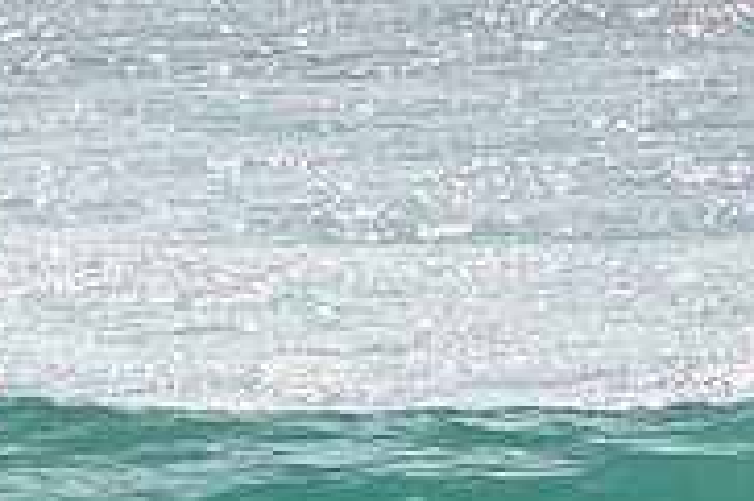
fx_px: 32727
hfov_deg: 1.3
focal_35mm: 1564
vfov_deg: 0.9
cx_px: -72
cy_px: 650
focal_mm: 400
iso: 200
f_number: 9
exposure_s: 1/1600
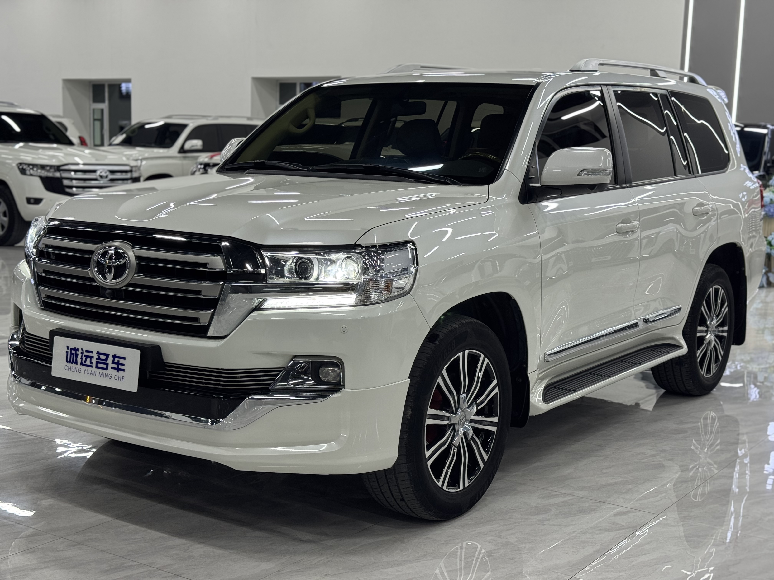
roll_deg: -1.5
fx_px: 1073
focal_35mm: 48
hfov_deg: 39.7
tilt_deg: -7.8
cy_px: 290
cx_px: 387
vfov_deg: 30.3
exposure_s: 1/100
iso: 80
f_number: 1.78
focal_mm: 6.76
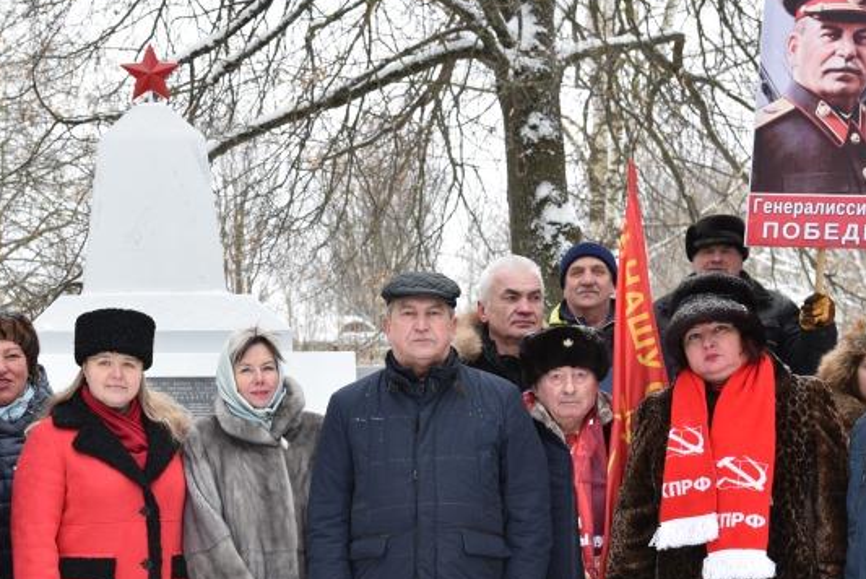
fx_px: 2310
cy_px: 454
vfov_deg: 14.2
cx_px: 145
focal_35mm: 96
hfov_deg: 20.9
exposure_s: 1/125
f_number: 5.6
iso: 400
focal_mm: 50
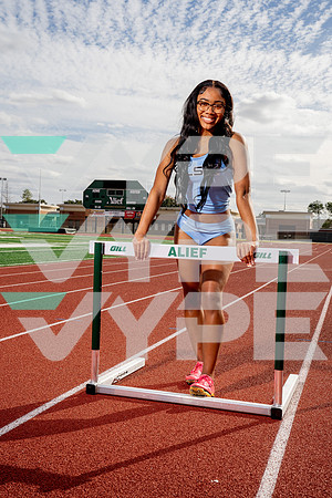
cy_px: 249
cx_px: 166
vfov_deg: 46.4
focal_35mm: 42
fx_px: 581
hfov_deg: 31.9
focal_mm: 42
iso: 160
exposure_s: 1/1250
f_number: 8
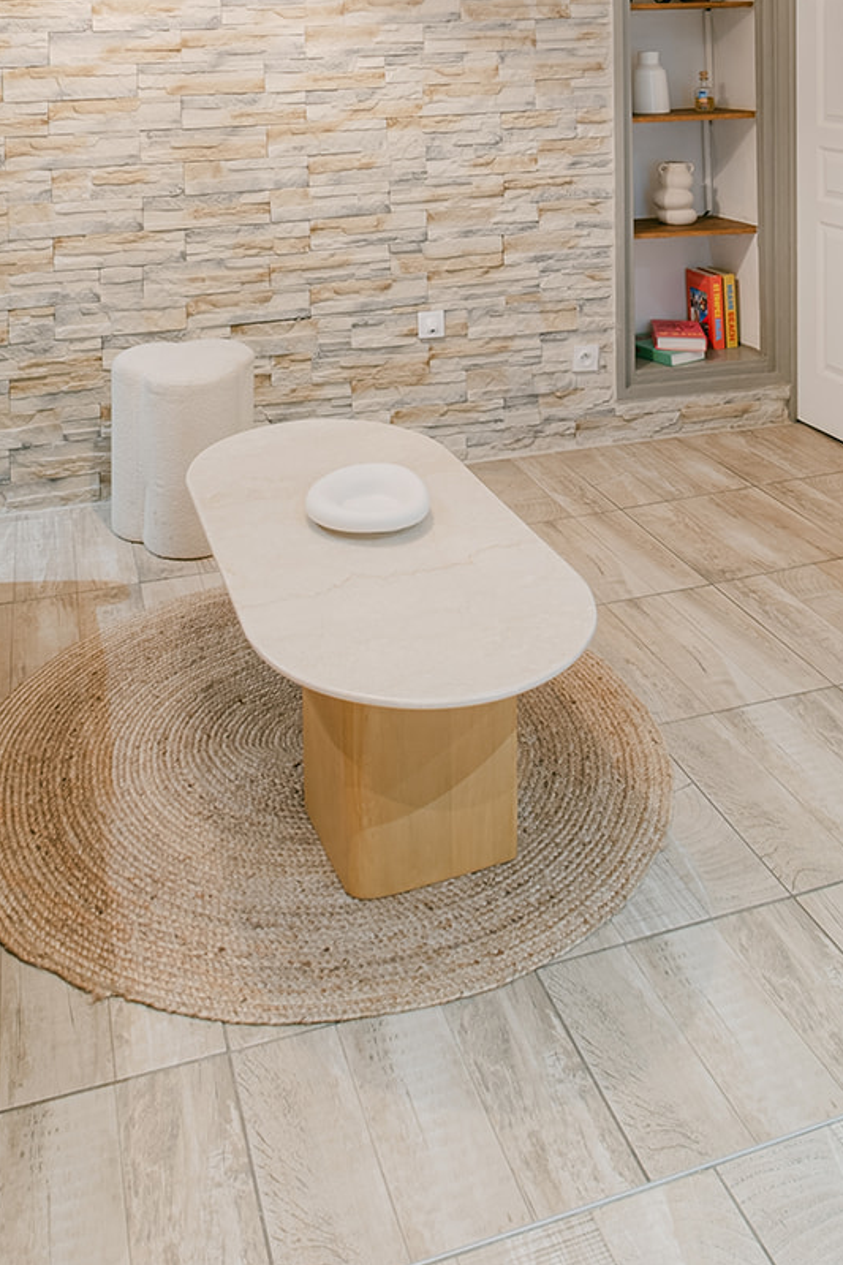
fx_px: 1054
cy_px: 44
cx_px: 355
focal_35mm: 30
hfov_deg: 43.5
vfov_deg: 51.6
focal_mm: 10
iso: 100
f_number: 10
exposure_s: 2.5
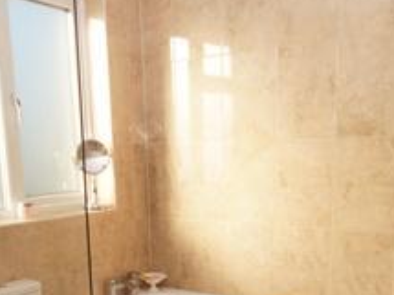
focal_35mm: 43
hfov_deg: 43.9
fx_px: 489
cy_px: 260
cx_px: 200
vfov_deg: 32.1
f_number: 5
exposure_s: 1/125
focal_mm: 10
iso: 100
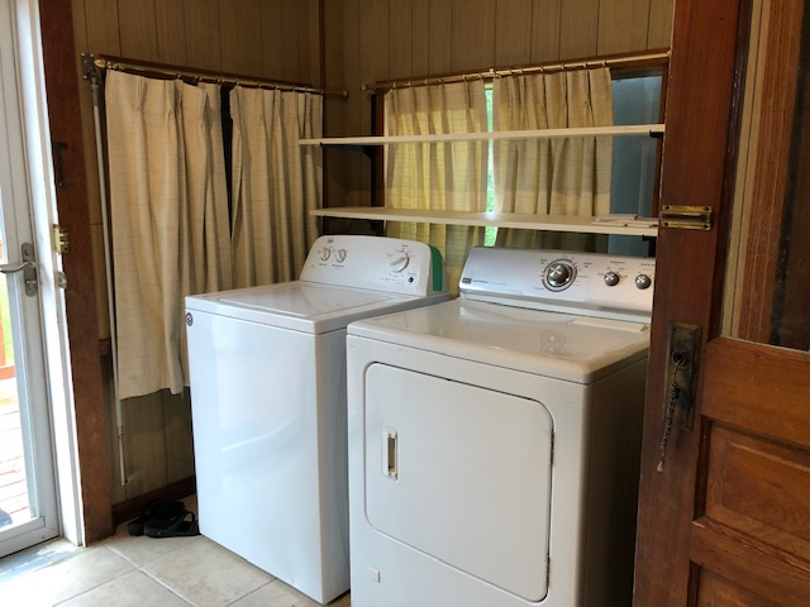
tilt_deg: -12.2
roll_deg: +1.8
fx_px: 655
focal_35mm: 28
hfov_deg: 63.4
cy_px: 304
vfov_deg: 49.7
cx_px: 405
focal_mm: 4
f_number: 1.8
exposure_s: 1/15
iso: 40
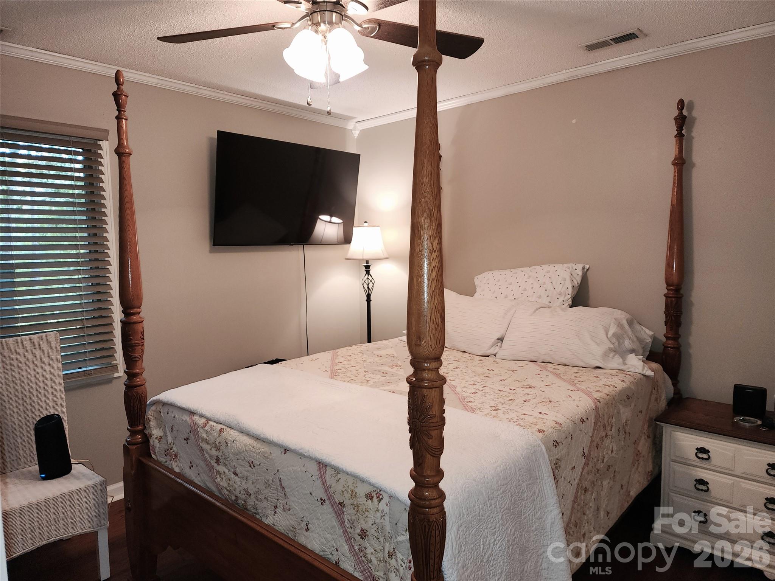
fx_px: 515
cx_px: 388
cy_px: 290
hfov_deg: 73.9
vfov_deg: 58.9
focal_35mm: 23
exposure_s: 1/30
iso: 100
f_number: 1.8
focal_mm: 6.4
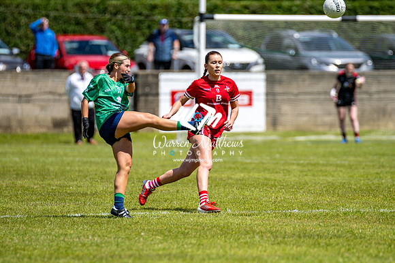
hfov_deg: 4.6
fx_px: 4934
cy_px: 132
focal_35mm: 450
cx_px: 198
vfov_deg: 3.1
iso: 100
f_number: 2.8
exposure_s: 1/6400
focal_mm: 300
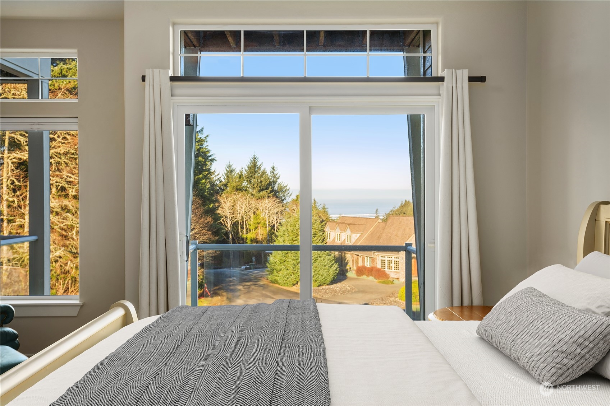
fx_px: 593
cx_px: 305
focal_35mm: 35
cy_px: 203
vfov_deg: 37.8
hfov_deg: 54.4
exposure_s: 1/15
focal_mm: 35
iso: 320
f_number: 7.1
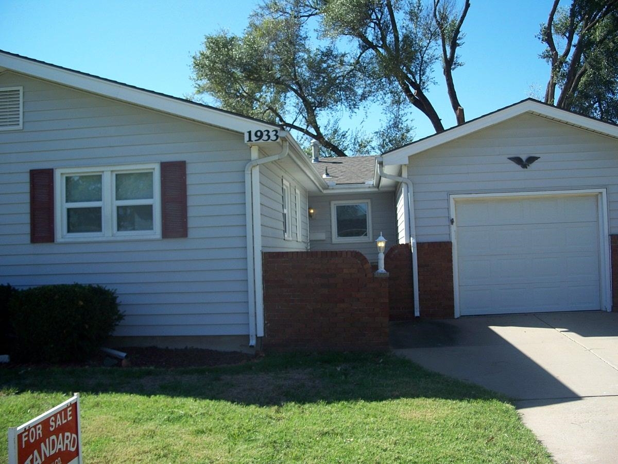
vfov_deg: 38.7
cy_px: 232
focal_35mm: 37
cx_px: 309
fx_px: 661
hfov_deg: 50.1
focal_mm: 7.8
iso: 64
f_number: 2.8
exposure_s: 1/500
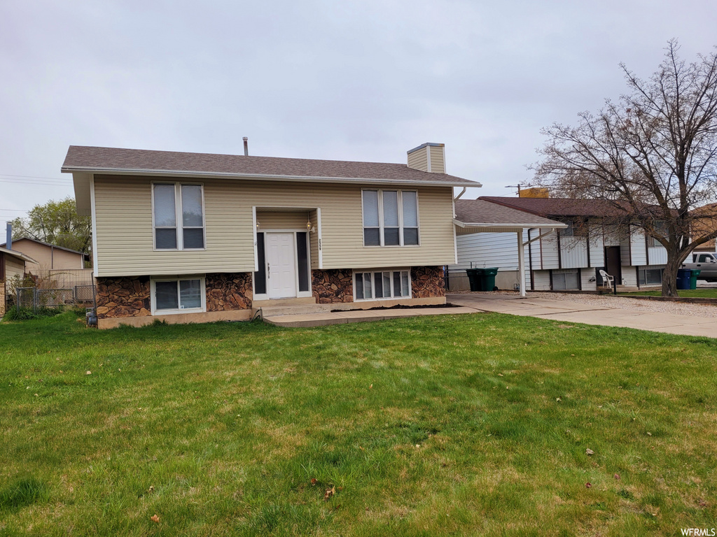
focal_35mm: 26
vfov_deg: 53.1
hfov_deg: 67.3
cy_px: 268
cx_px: 358
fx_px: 539
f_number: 1.8
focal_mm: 5.4
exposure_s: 1/3333
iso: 40
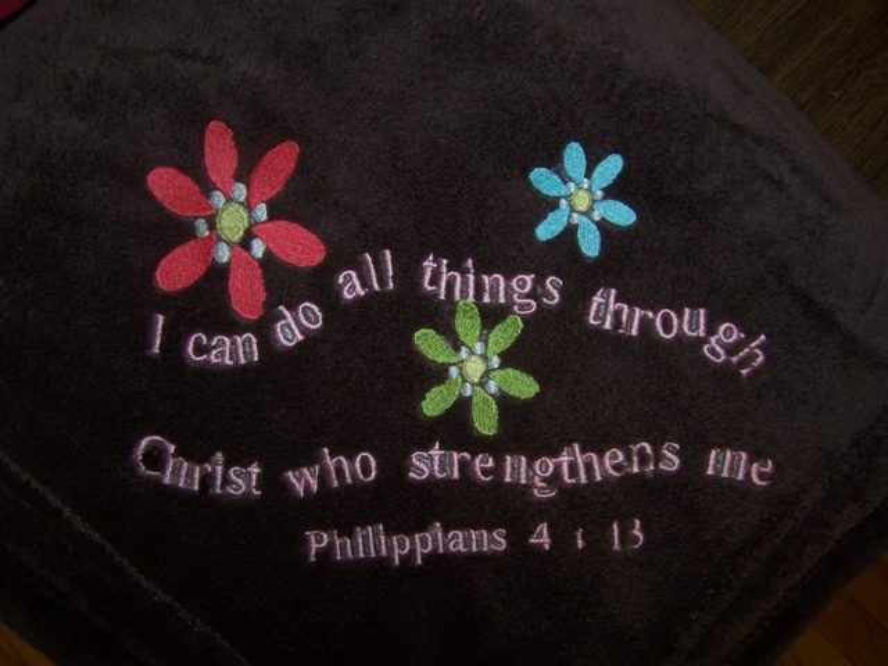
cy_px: 333
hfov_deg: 49.0
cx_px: 444
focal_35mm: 38
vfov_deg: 37.7
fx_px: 975
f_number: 2.8
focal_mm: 6.3
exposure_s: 1/60
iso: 80
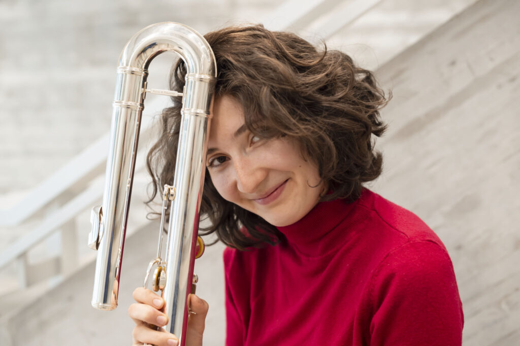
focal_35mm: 50
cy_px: 173
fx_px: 722
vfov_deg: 27.0
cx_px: 260
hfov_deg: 39.6
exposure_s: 1/160
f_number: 3.2
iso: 1000
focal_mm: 50
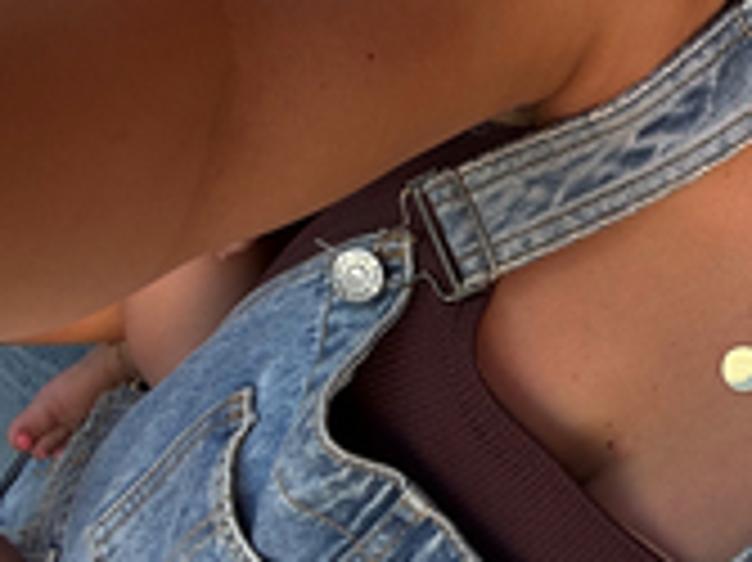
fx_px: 1498
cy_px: -43
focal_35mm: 69
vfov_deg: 20.4
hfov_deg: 25.5
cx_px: 887
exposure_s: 1/121
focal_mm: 2.69
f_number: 1.9
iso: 32
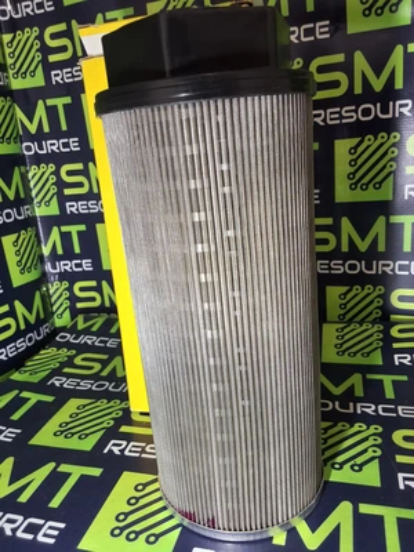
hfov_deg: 49.7
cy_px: 276
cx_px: 207
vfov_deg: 63.4
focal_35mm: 28
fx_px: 446
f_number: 1.9
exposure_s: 1/50
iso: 50
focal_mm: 2.91
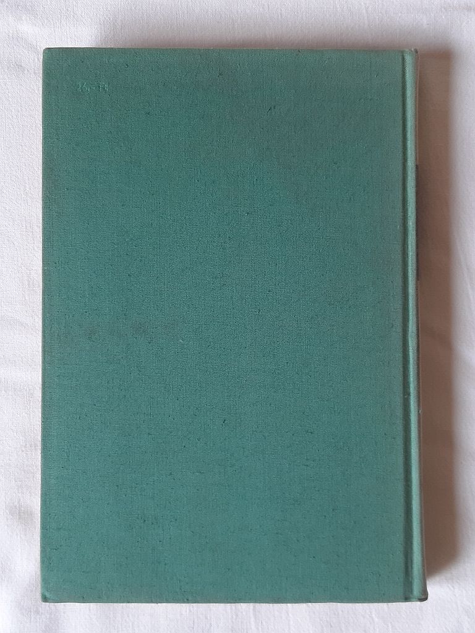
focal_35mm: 27
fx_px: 494
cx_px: 238
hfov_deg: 51.4
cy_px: 316
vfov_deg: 65.3
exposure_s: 1/50
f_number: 1.7
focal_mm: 3.93
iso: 64
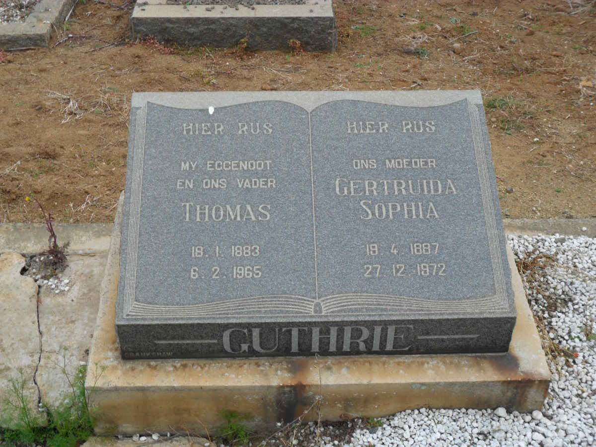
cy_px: 224
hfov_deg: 36.8
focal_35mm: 52
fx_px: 895
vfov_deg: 28.0
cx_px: 298
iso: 100
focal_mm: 9.3
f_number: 5
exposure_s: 1/250
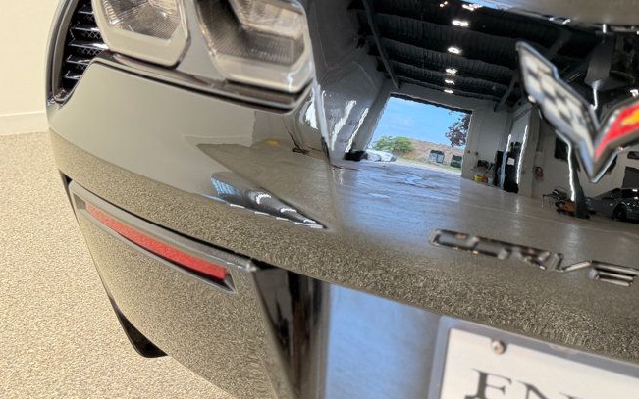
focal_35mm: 40
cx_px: 501
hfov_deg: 46.9
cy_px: 125
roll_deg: -2.7
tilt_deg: -14.9
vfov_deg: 31.7
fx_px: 697
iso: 250
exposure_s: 1/120
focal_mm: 6.76
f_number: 1.78
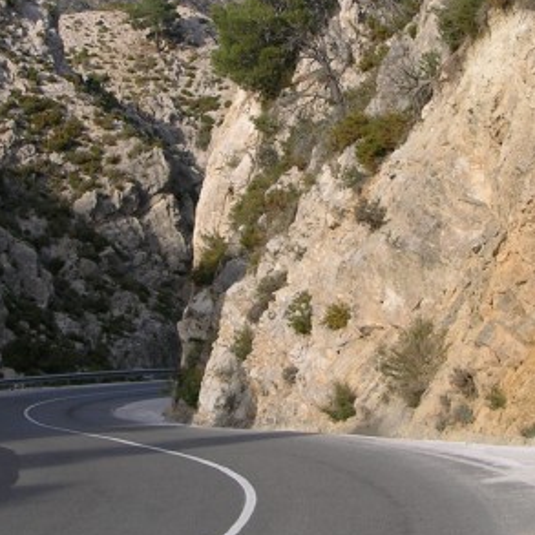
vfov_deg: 16.1
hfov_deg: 16.1
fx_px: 1888
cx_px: 303
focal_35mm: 108
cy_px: 208
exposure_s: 1/170
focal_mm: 8.9
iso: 50
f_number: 5.6
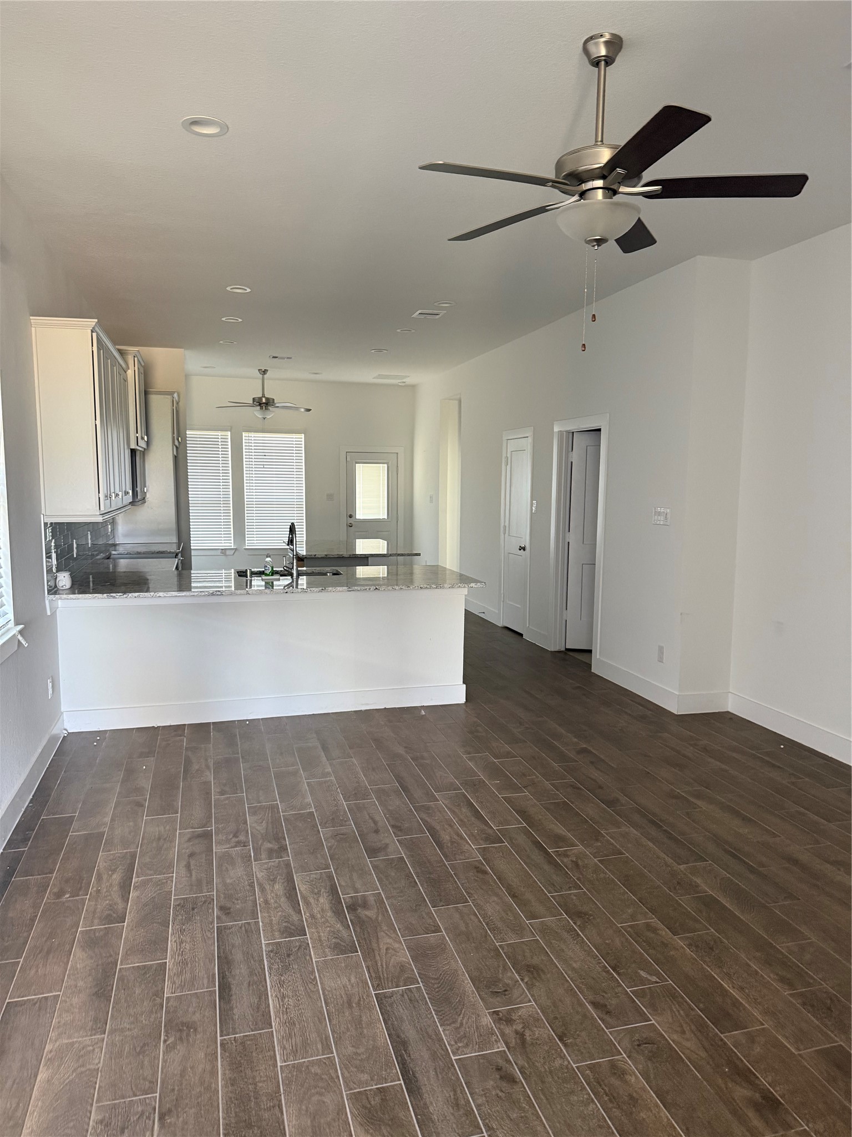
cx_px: 426
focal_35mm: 24
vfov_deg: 71.6
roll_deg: -0.6
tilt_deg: -5.7
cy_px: 568
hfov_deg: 56.8
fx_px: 788
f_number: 1.78
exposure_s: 1/60
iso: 400
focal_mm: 6.76
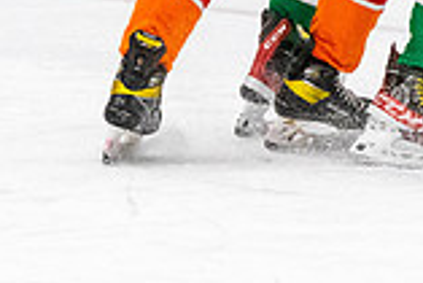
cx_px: 469
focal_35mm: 666
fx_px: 7833
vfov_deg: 2.1
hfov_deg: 3.1
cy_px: -225
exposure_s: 1/640
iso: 2200
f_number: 2.8
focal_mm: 112
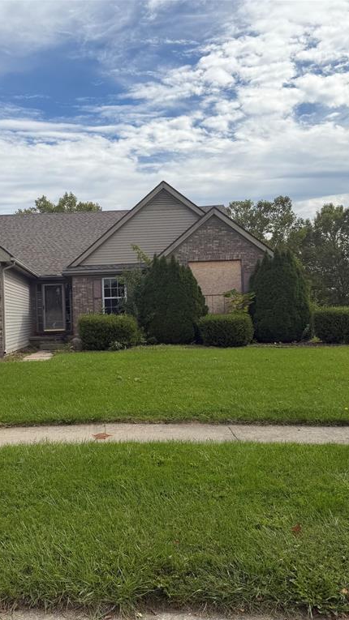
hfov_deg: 32.9
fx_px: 576
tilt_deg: +2.4
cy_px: 310
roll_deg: +3.9
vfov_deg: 56.6
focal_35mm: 35
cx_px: 75
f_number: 1.78
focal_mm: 6.76
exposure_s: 1/6711
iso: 80
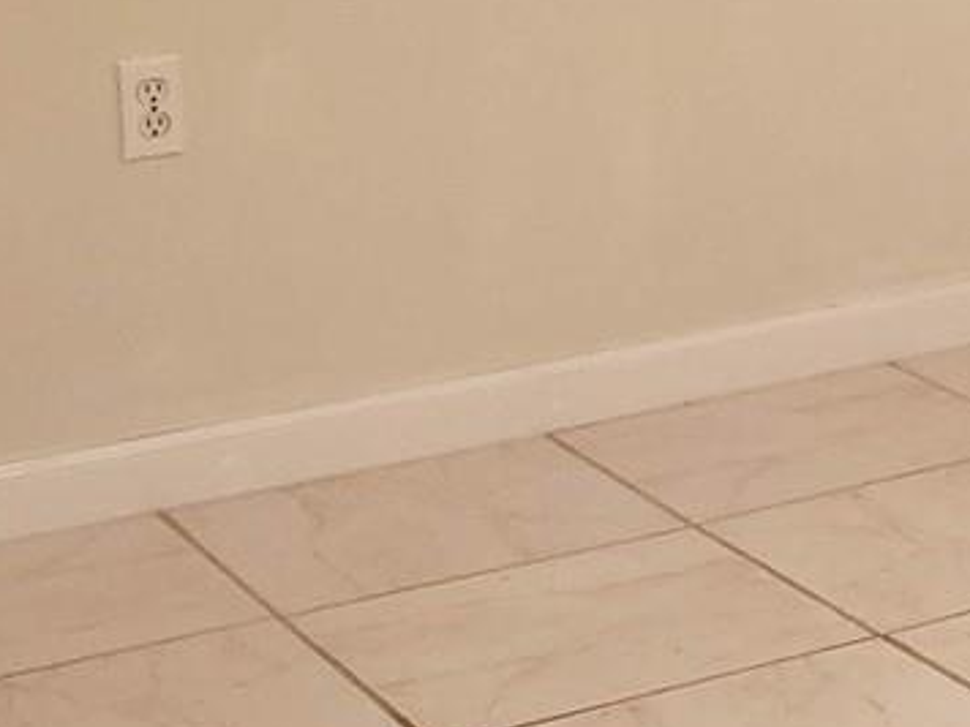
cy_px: -302
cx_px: 1512
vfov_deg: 12.2
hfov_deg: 15.4
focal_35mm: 117
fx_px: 3279
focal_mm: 4.3
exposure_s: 1/60
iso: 250
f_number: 1.5
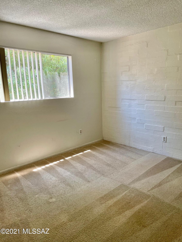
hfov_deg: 53.1
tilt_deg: -8.0
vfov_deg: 67.3
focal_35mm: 26
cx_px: 91
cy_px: 121
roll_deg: +0.4
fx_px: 182
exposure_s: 1/120
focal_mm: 4.2
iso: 100
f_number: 1.6
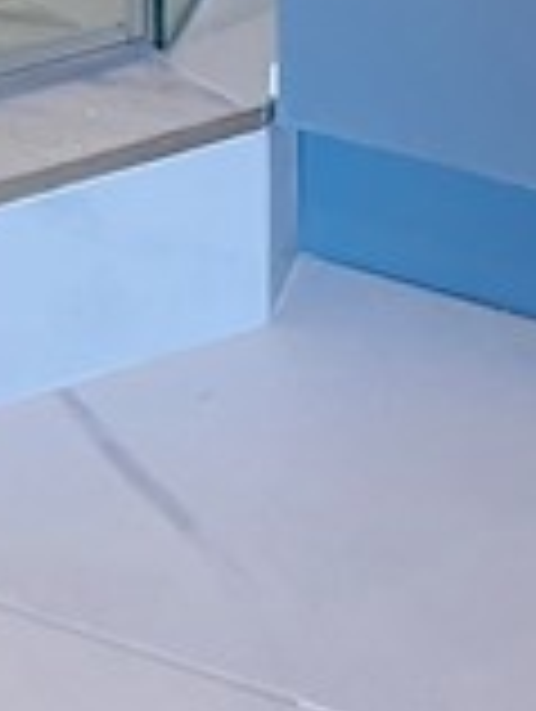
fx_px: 3336
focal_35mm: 162
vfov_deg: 9.2
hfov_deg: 9.1
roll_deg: +1.3
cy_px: -1557
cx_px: -135
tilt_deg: -8.6
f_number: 1.6
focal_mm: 5.1
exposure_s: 1/120
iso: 80
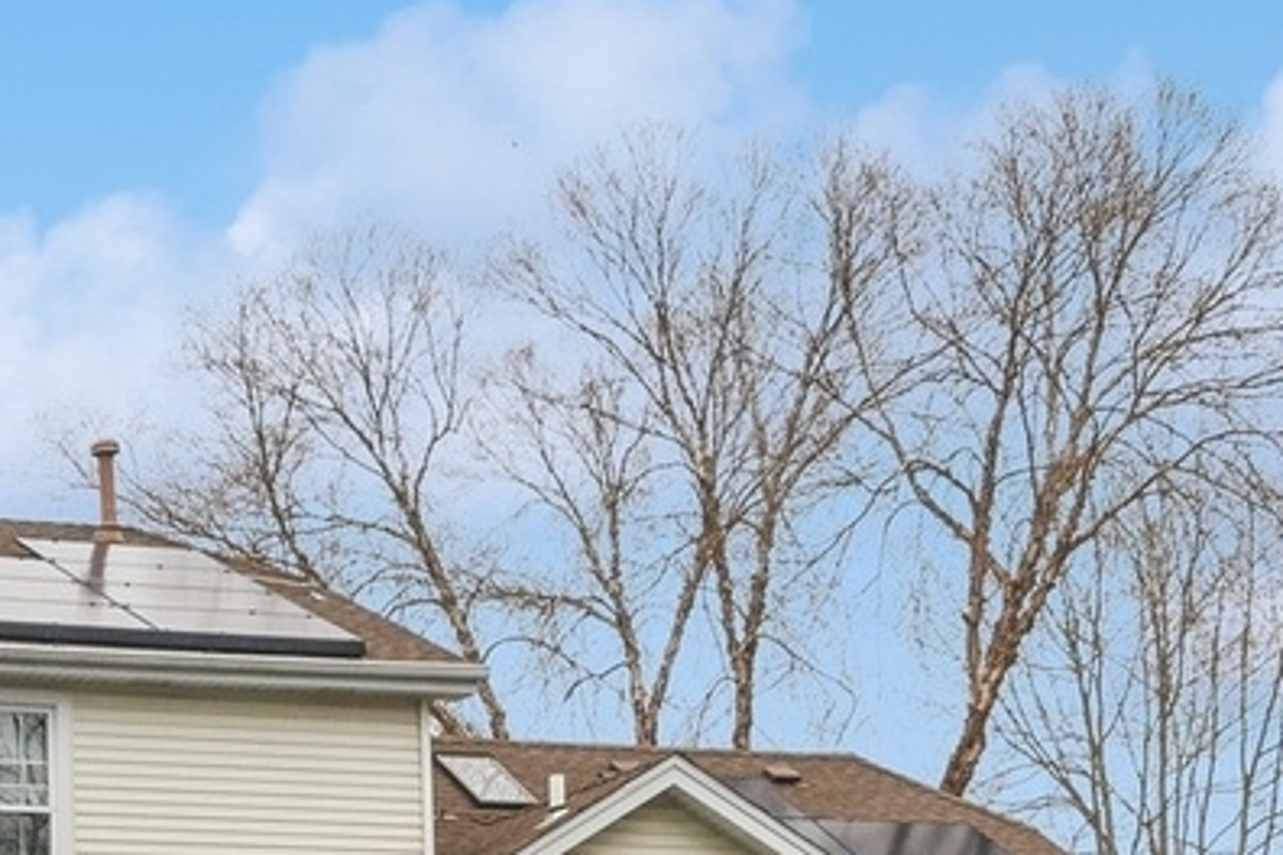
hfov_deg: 20.6
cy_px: 1198
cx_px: 305
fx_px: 3492
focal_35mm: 98
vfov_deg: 13.3
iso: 200
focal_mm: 24
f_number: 9
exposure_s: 1/320
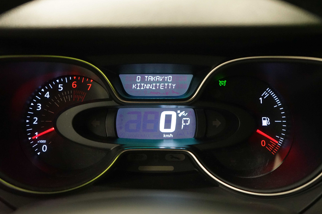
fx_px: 411
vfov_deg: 29.2
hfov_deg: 42.7
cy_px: 107
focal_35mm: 46
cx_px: 158
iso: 6400
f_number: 4.5
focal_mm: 45
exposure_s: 1/40
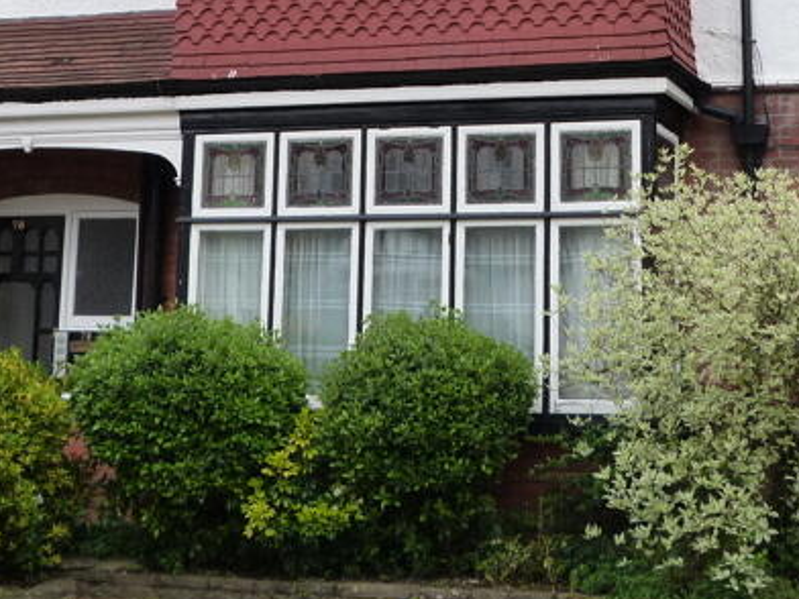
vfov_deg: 18.2
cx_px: 403
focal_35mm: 79
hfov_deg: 24.7
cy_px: 5
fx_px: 1823
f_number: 4
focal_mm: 6.2
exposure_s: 1/200
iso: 125
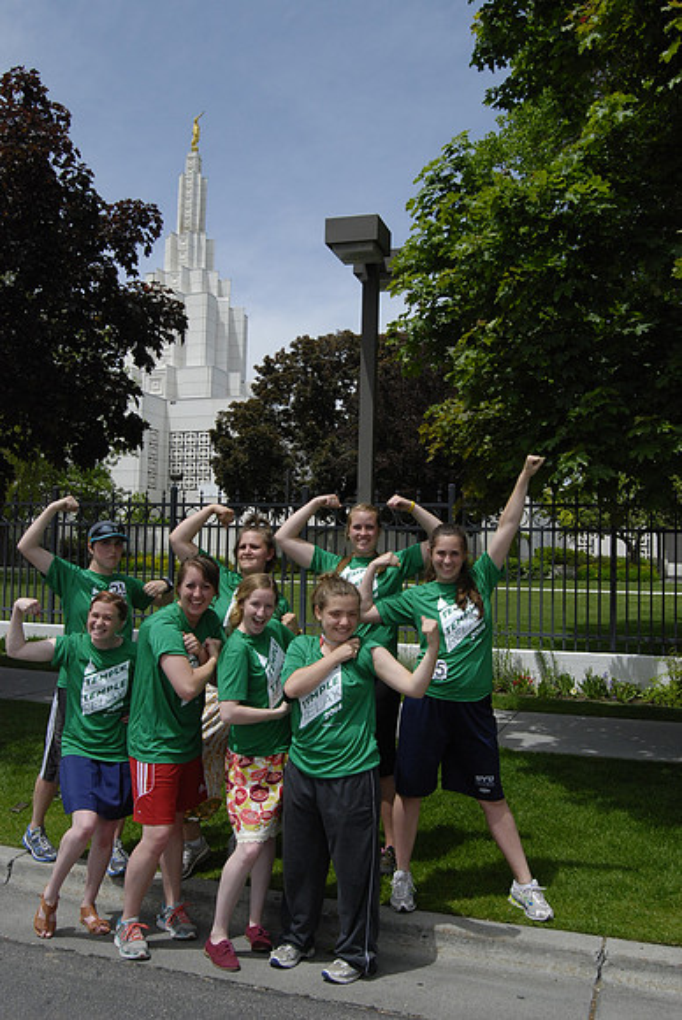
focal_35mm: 33
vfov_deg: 57.2
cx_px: 341
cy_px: 510
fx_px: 935
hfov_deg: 40.1
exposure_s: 1/800
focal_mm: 22
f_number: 10
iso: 400
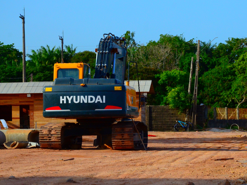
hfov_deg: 12.1
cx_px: 166
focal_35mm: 163
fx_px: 1161
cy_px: 113
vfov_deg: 9.1
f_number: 5.6
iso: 1000
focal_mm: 75
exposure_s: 1/3200
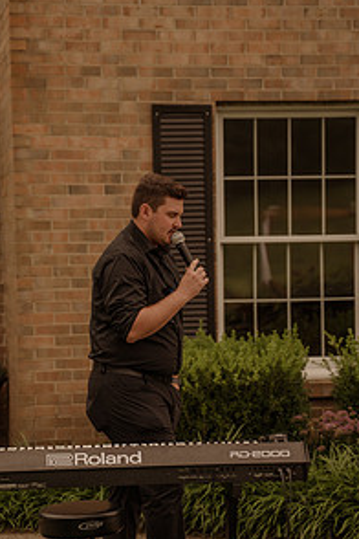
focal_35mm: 107
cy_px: 301
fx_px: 1600
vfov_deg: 19.1
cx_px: 166
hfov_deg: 12.8
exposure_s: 1/800
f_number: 3.2
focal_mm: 70
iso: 250
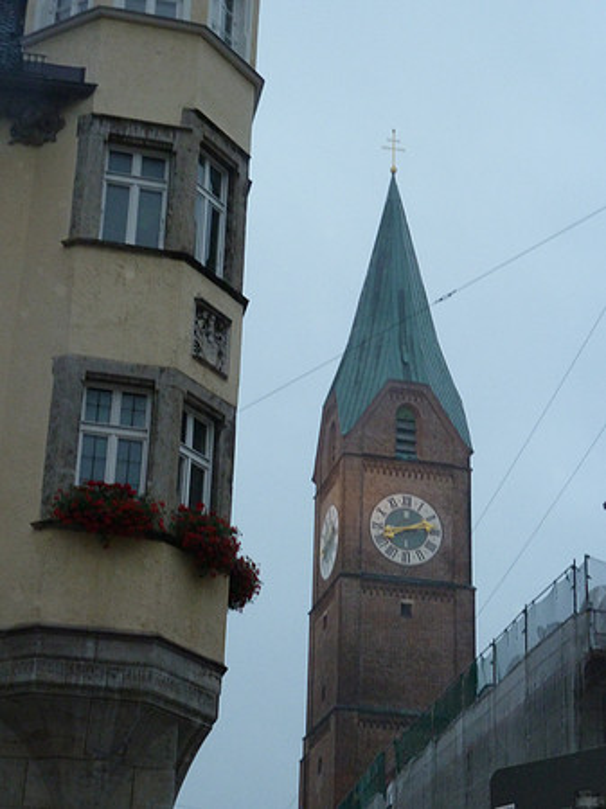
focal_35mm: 72
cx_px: 303
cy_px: 404
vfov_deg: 27.0
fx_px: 1682
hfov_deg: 20.4
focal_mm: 11.9
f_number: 4.1
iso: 320
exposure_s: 1/40
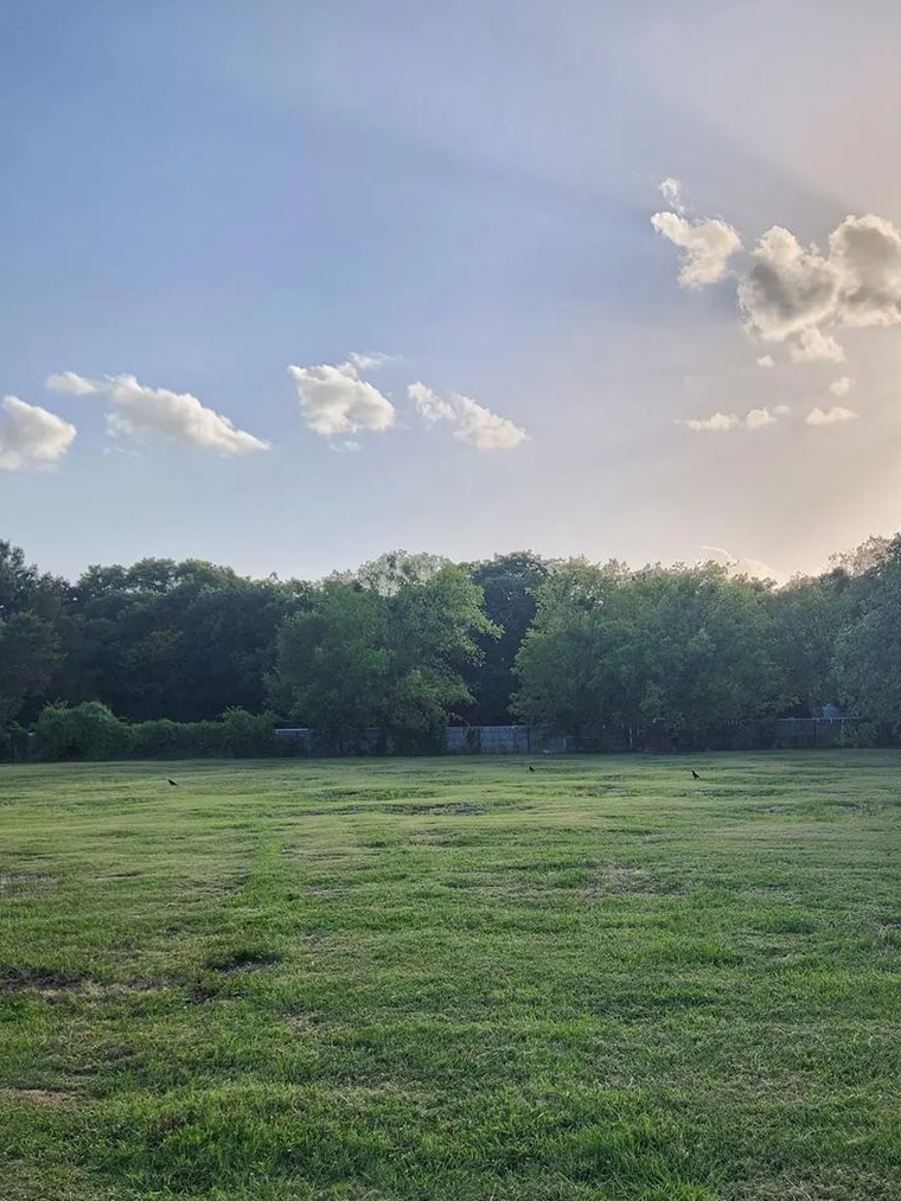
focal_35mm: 31
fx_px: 1076
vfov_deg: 57.2
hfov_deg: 45.1
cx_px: 556
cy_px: 790
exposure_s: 1/1314
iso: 20
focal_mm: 5.4
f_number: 1.8
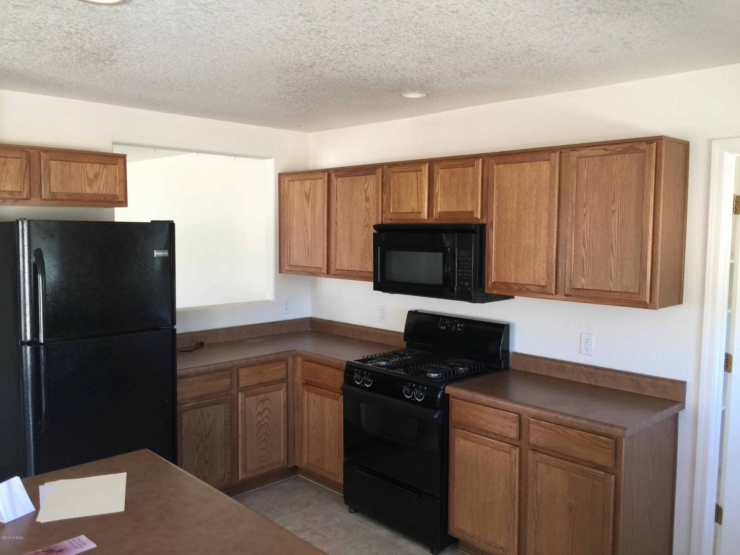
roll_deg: -0.1
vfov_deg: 48.2
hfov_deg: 61.7
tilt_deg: -6.6
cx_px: 370
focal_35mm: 29
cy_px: 278
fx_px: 620
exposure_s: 1/15
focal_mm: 4.15
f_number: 2.2
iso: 32
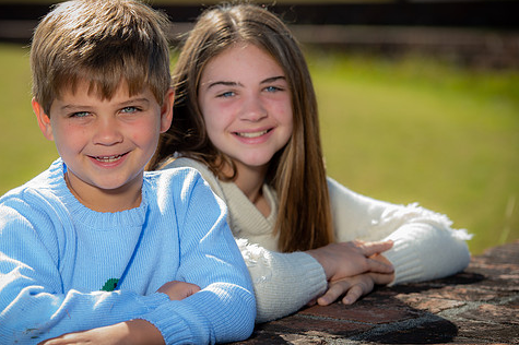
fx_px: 2147
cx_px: 216
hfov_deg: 13.8
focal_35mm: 149
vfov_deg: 9.2
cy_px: 163
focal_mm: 122
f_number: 5
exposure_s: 1/250
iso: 50
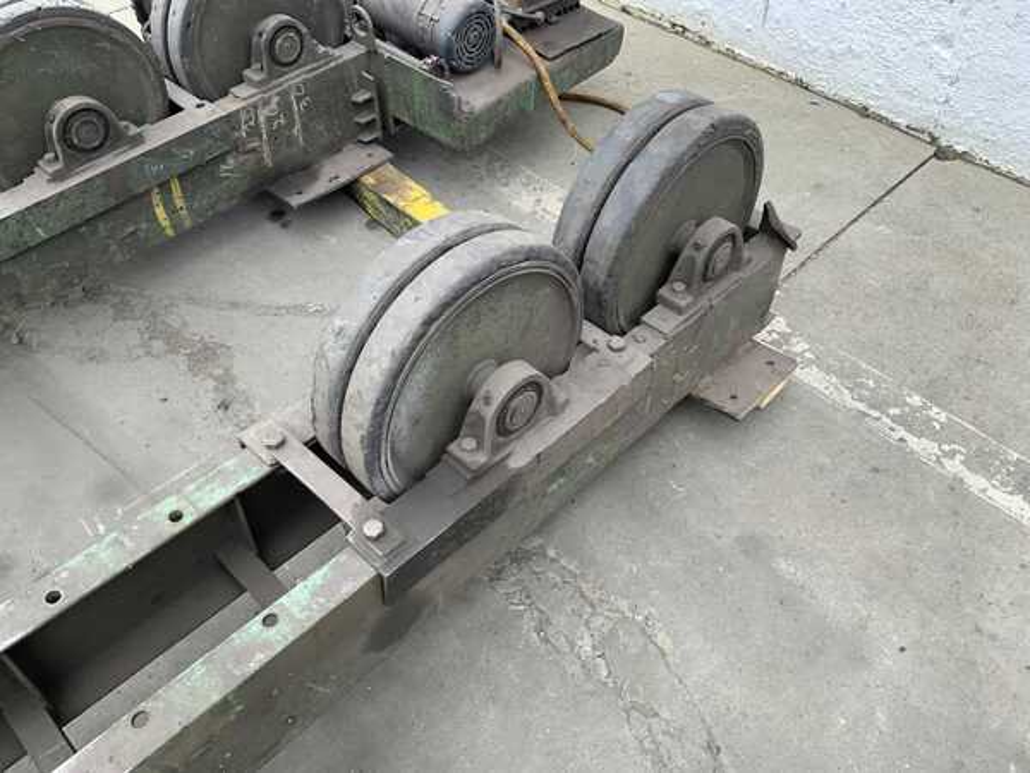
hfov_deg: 61.7
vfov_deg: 48.2
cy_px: 386
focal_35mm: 29
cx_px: 515
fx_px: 863
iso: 16
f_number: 1.8
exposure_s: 1/318
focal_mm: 3
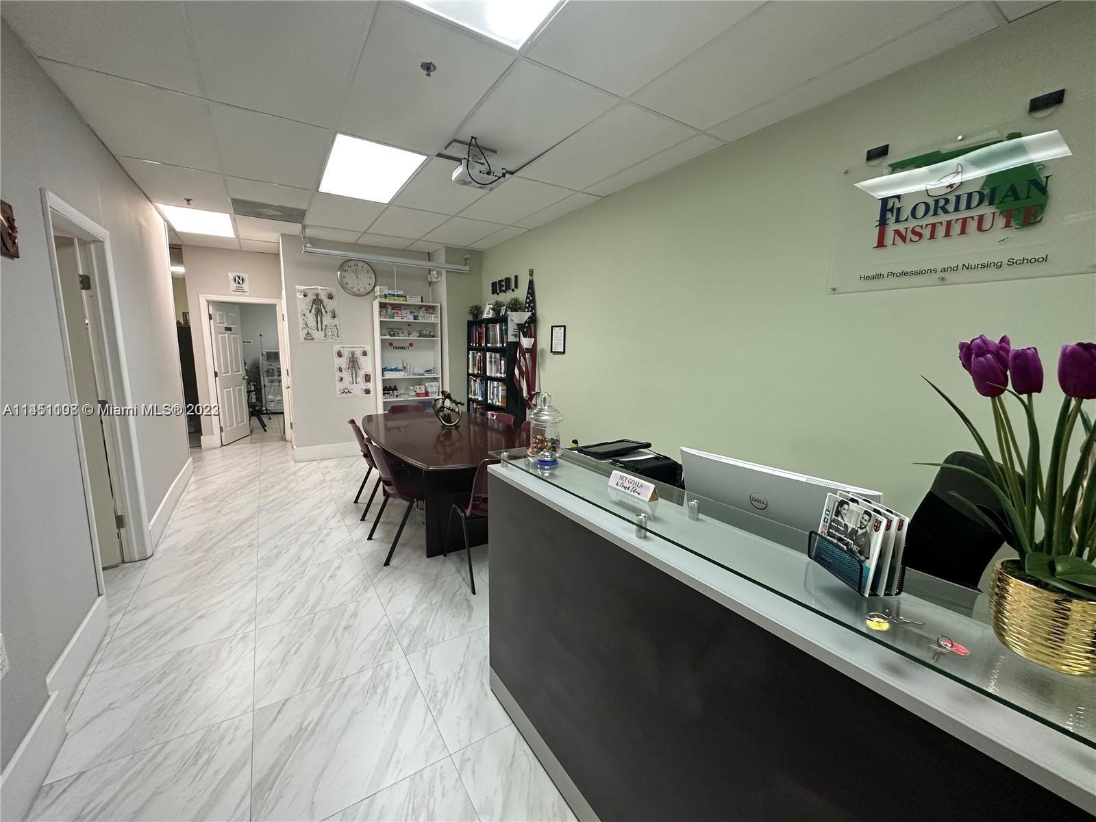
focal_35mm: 14
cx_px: 548
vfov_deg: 85.7
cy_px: 411
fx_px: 443
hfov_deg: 102.1
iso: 200
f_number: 2.2
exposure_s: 1/120
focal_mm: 2.22
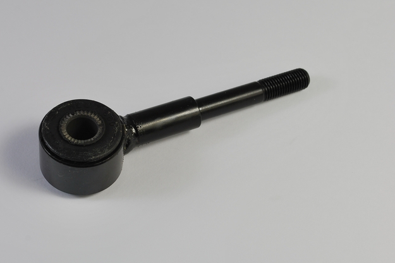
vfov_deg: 17.7
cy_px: 128
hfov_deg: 26.2
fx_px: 844
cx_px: 145
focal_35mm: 77
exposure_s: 1/30
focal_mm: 40
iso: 125
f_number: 9
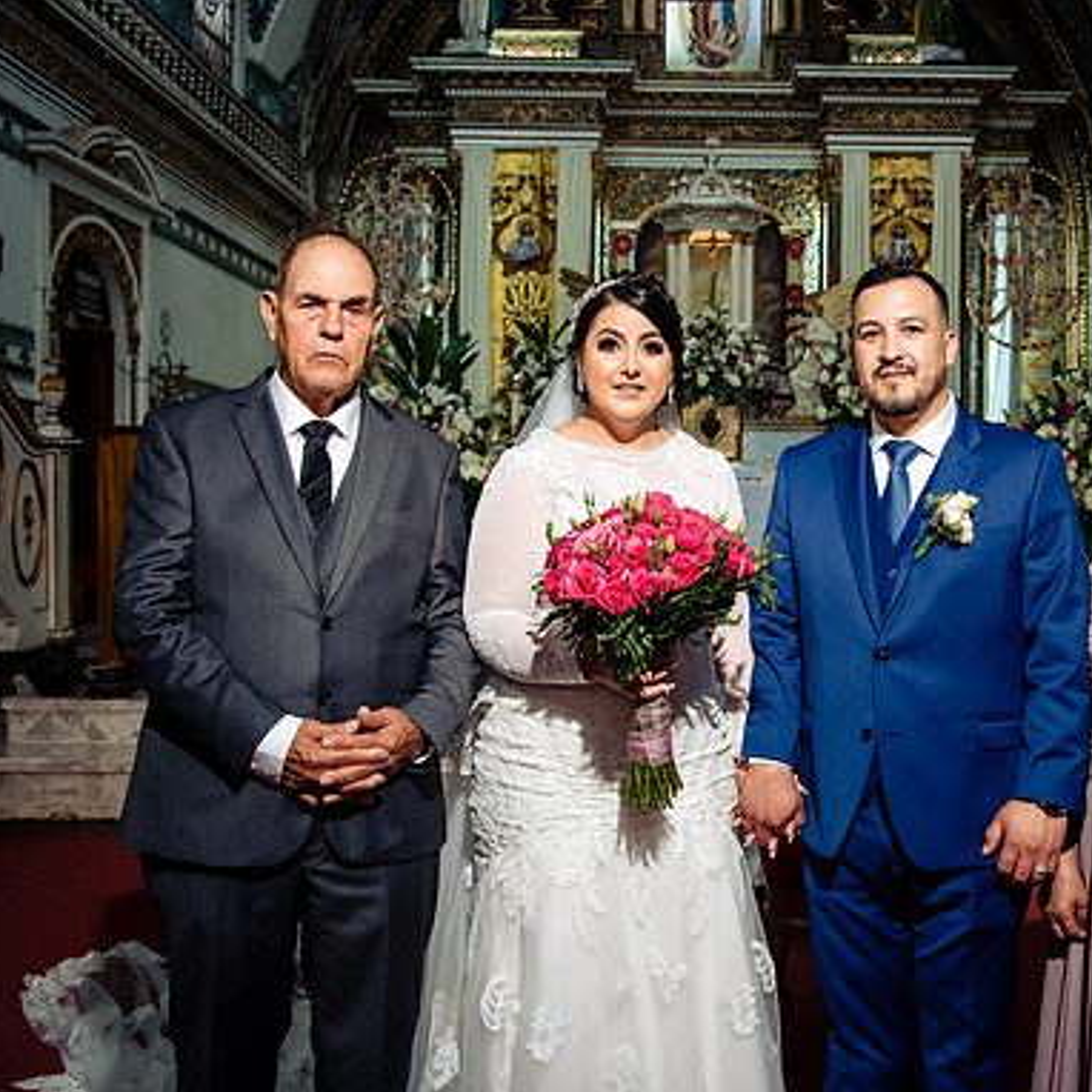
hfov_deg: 41.4
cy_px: 550
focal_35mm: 40
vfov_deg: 41.9
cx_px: 715
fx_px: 1428
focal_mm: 31
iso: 2000
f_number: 6.3
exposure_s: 1/125
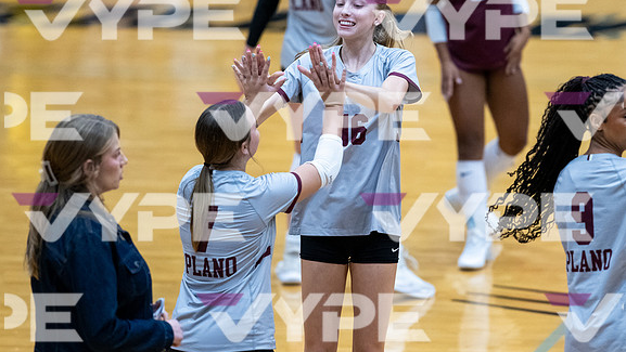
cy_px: 140
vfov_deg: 3.6
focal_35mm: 342
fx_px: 5679
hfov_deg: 6.3
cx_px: 366
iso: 3200
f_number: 2
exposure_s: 1/1600
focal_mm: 200
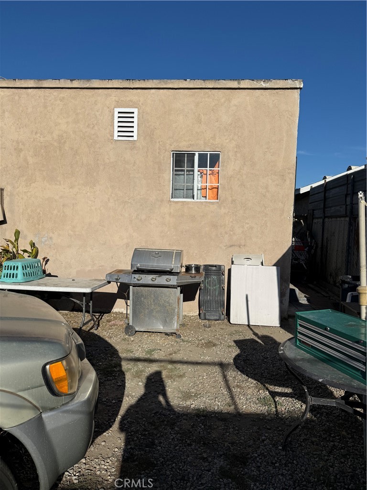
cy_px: 245
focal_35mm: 24
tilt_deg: -3.6
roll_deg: -2.0
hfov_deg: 56.8
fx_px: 339
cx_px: 184
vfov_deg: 71.6
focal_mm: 6.76
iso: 80
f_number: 1.78
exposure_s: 1/10309
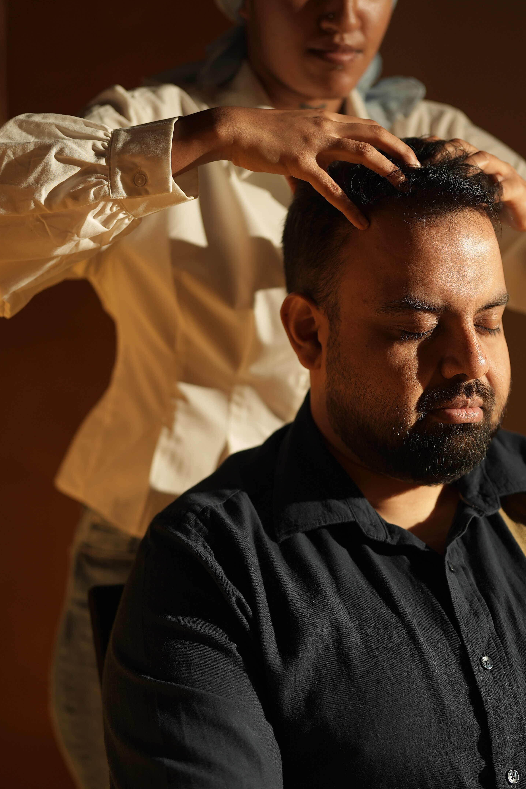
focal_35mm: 81
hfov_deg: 16.8
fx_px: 1775
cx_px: 322
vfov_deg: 25.1
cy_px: 417
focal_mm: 50
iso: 160
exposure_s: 1/160
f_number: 1.6
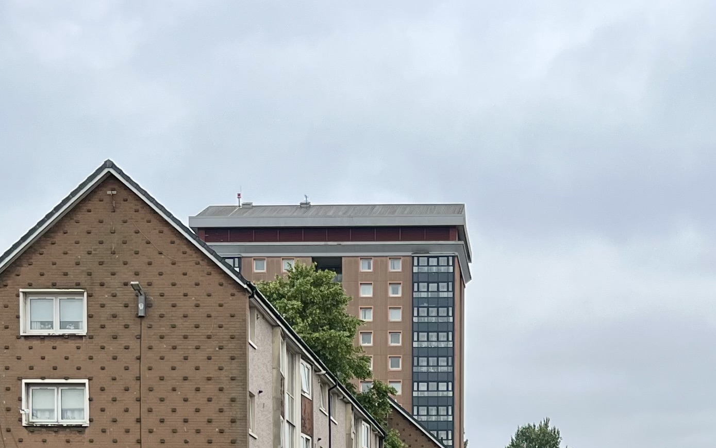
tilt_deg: -4.0
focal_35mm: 80
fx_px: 1561
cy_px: 730
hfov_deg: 25.7
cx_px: 462
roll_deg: -0.2
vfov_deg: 14.8
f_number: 1.6
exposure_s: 1/1832
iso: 50
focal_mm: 5.1
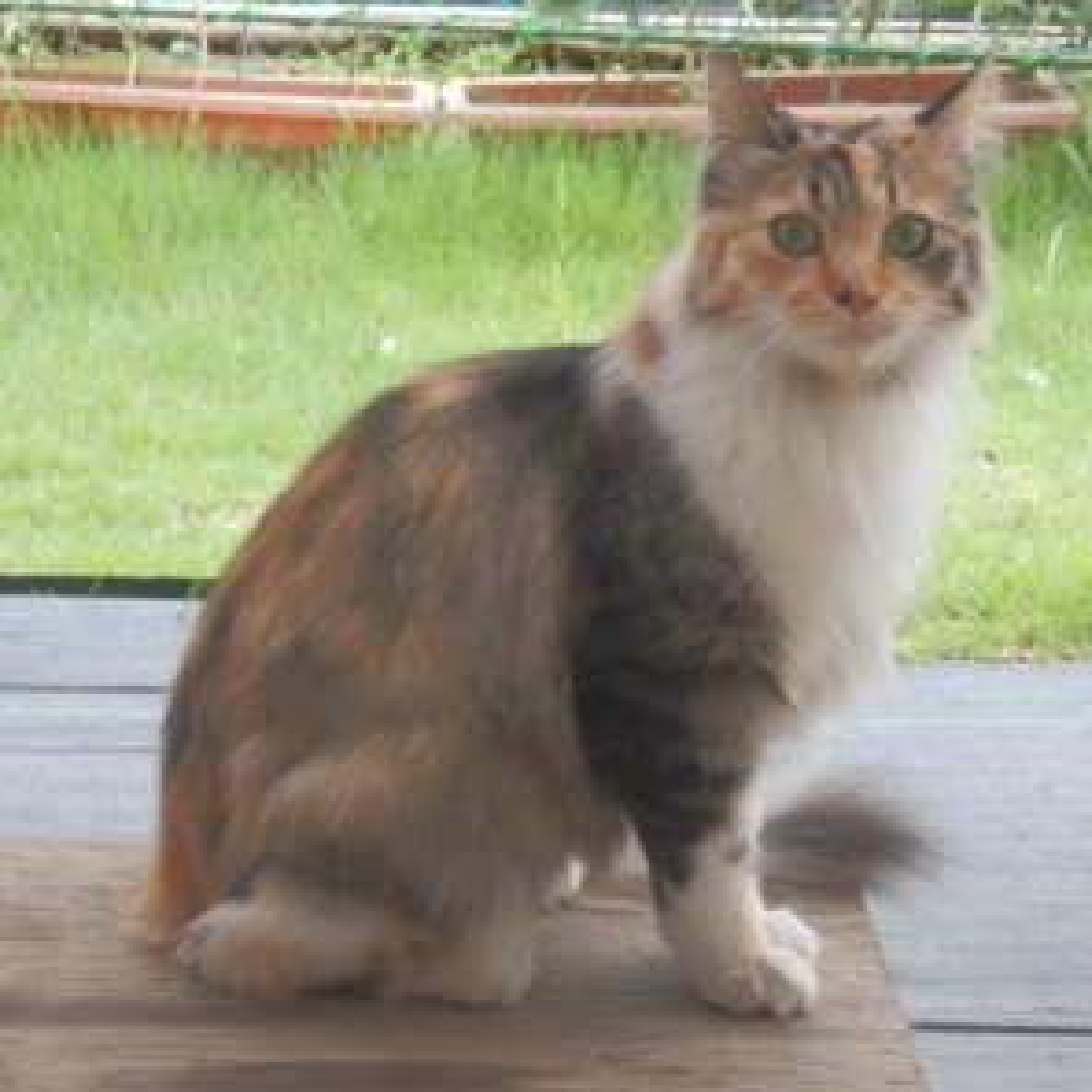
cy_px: 550
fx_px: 4140
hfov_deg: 15.0
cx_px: 531
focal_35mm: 116
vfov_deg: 15.0
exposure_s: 1/125
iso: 800
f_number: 4.9
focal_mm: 17.3
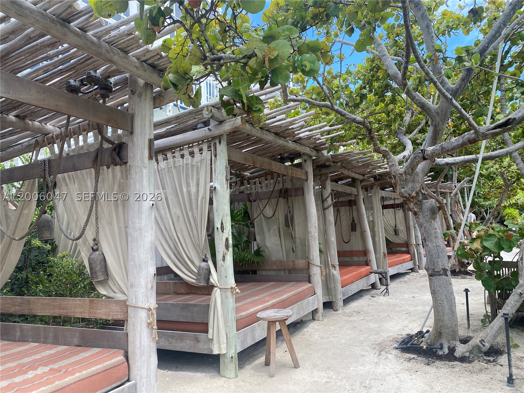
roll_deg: +3.0
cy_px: 196
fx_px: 394
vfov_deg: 53.1
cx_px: 262
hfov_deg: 67.3
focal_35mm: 26
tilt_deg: +5.2
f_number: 1.8
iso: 32
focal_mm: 4.25
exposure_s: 1/711
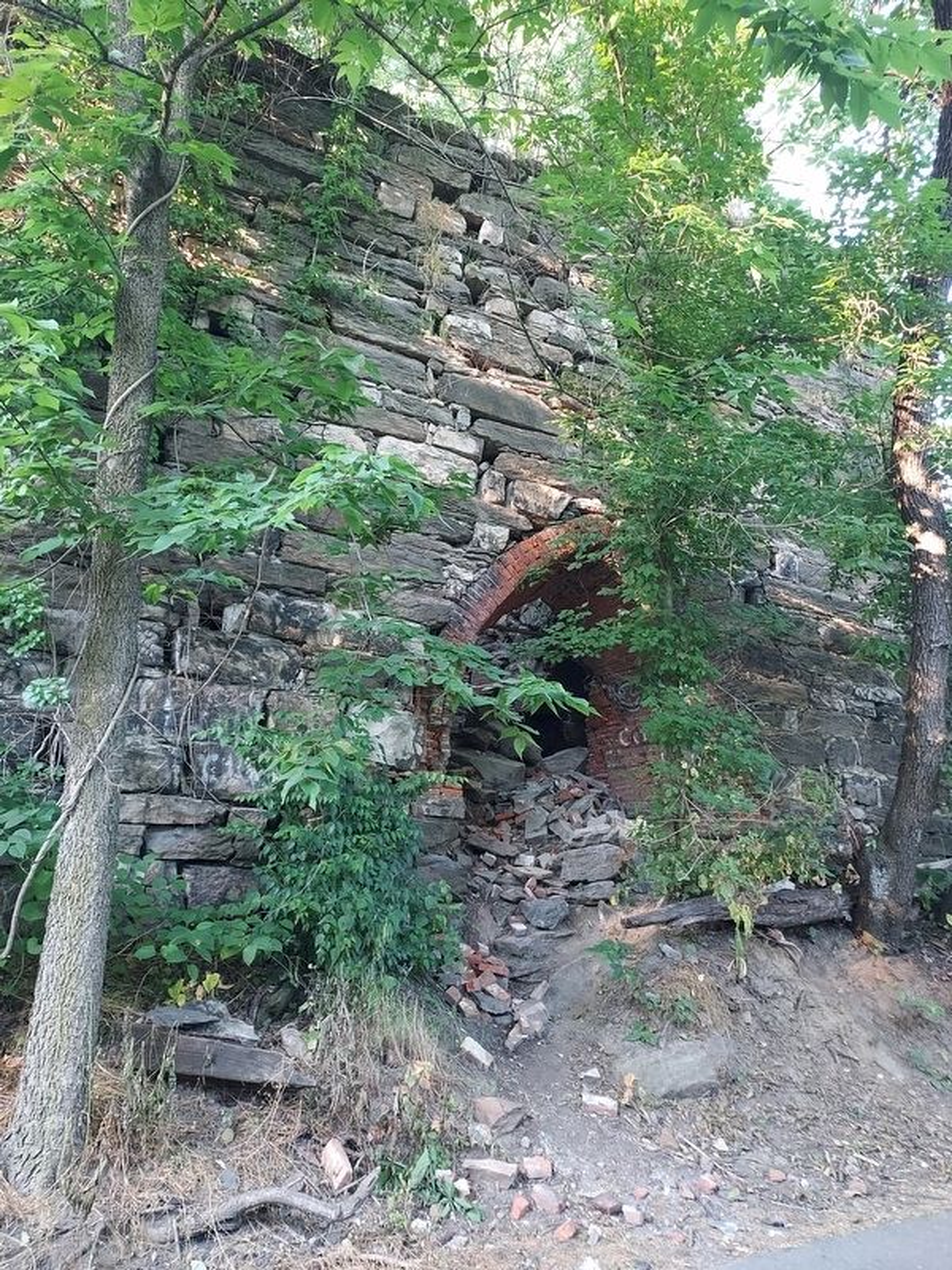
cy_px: 635
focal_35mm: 24
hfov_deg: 56.8
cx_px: 476
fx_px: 880
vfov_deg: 71.6
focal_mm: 4.6
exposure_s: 1/30
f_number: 1.8
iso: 400
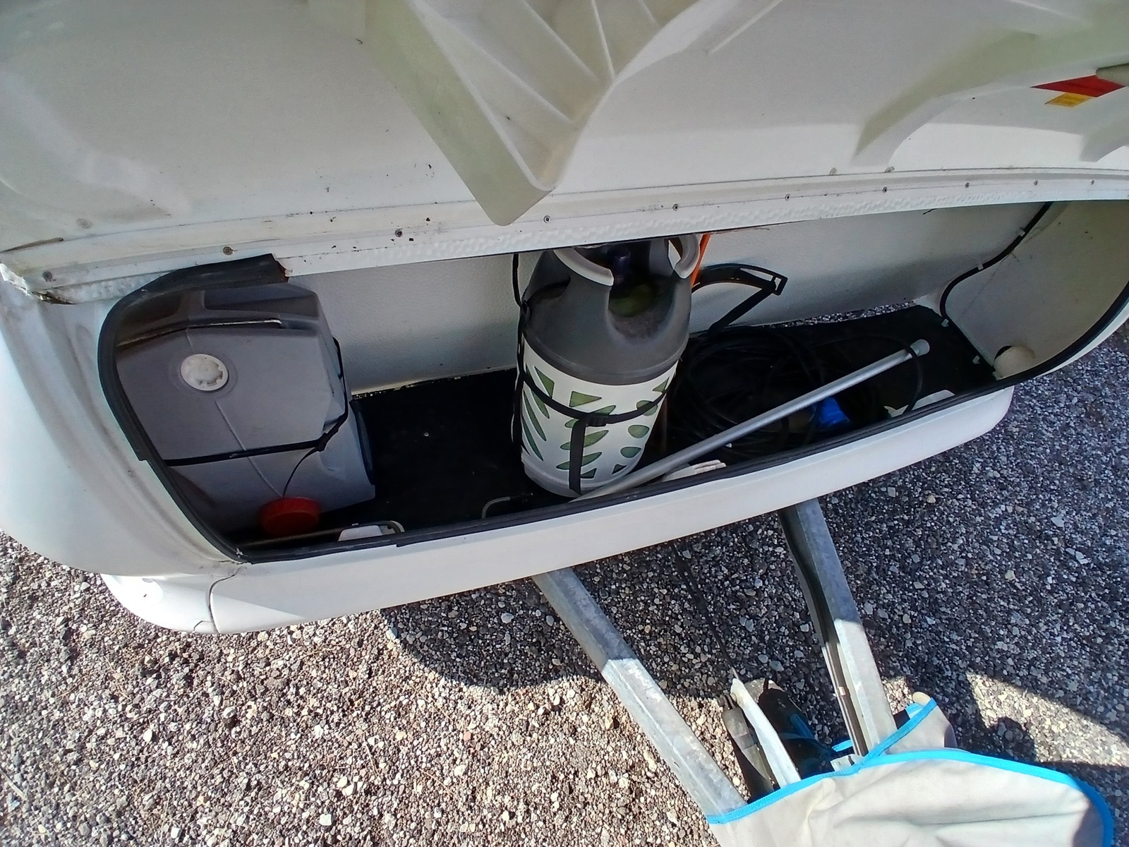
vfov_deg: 74.7
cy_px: 424
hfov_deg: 91.0
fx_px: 554
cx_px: 564
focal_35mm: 17
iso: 50
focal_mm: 1.4
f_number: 2.2
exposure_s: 1/666
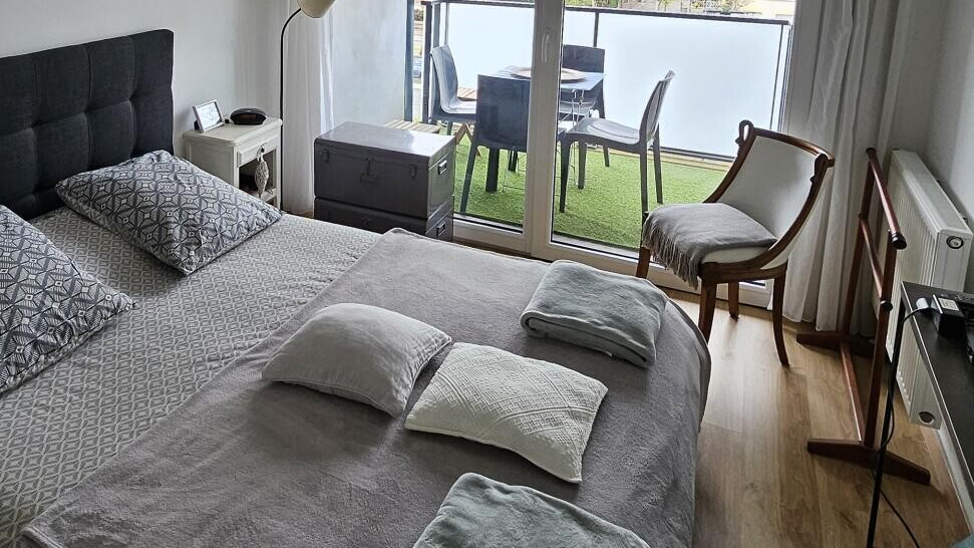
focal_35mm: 28
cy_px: 66
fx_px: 723
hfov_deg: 66.0
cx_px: 321
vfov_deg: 38.9
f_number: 2.2
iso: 32
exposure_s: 1/50
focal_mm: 1.74
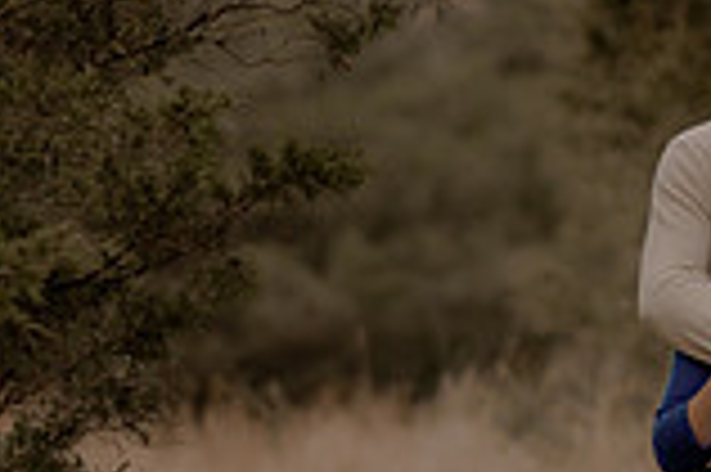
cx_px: 626
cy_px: 373
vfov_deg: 2.9
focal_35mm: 466
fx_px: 9194
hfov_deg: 4.4
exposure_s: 1/1600
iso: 200
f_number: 1.4
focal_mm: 85
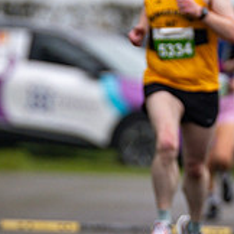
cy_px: 27
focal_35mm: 1231
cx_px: 365
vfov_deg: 1.4
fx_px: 9415
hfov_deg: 1.4
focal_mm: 270
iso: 250
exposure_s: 1/1600
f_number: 2.8
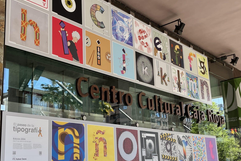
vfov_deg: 30.4
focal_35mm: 44
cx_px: 103
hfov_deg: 44.4
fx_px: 295
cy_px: 103
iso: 40
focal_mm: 5.1
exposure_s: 1/275
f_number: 1.6
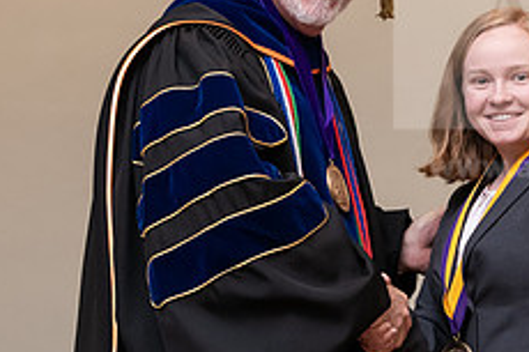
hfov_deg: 8.6
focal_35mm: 240
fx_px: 3524
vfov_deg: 5.7
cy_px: 215
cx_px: 324
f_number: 4.5
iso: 2500
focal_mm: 95
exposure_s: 1/200
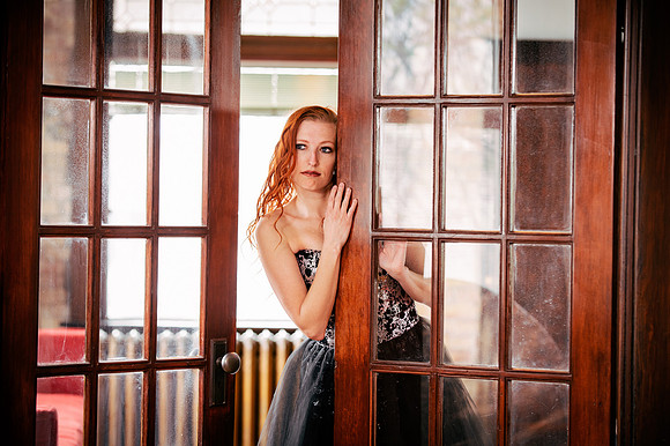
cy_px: 223
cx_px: 335
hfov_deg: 18.6
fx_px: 2046
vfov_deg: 12.4
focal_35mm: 110
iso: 800
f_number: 3.2
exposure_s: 1/125
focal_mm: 110
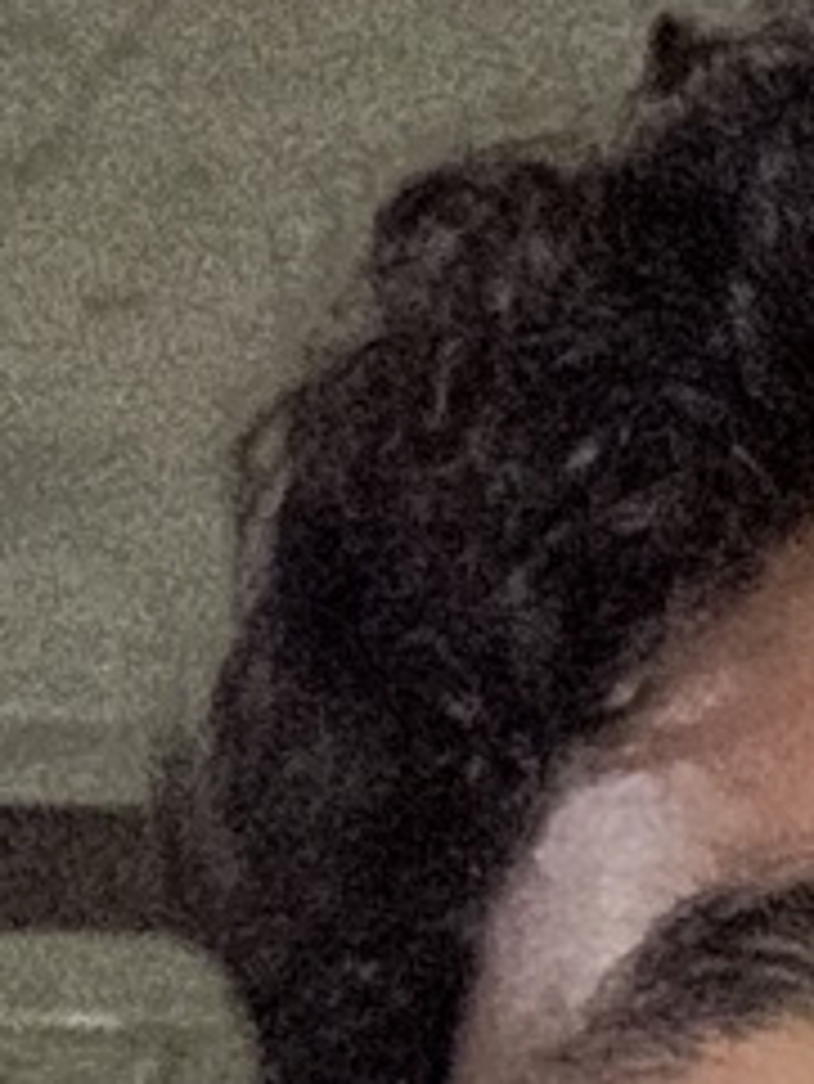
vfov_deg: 9.9
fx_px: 6234
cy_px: 54
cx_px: 1147
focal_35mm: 199
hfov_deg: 7.4
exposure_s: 1/7
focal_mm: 2.69
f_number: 1.9
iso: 1250
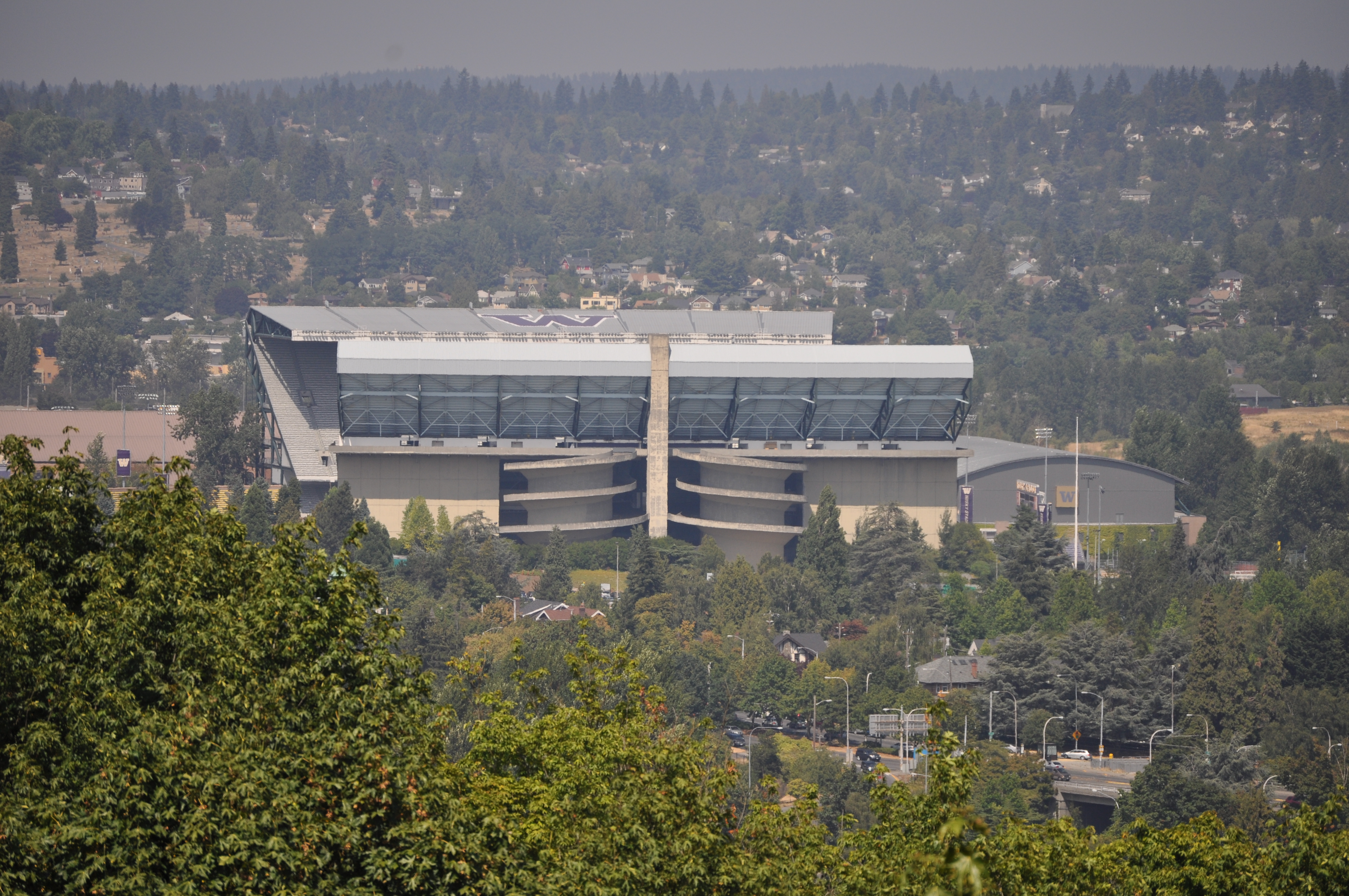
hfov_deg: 9.5
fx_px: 8140
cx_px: 674
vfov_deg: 6.3
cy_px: 448
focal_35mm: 218
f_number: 5.3
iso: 200
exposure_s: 1/2000
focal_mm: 145
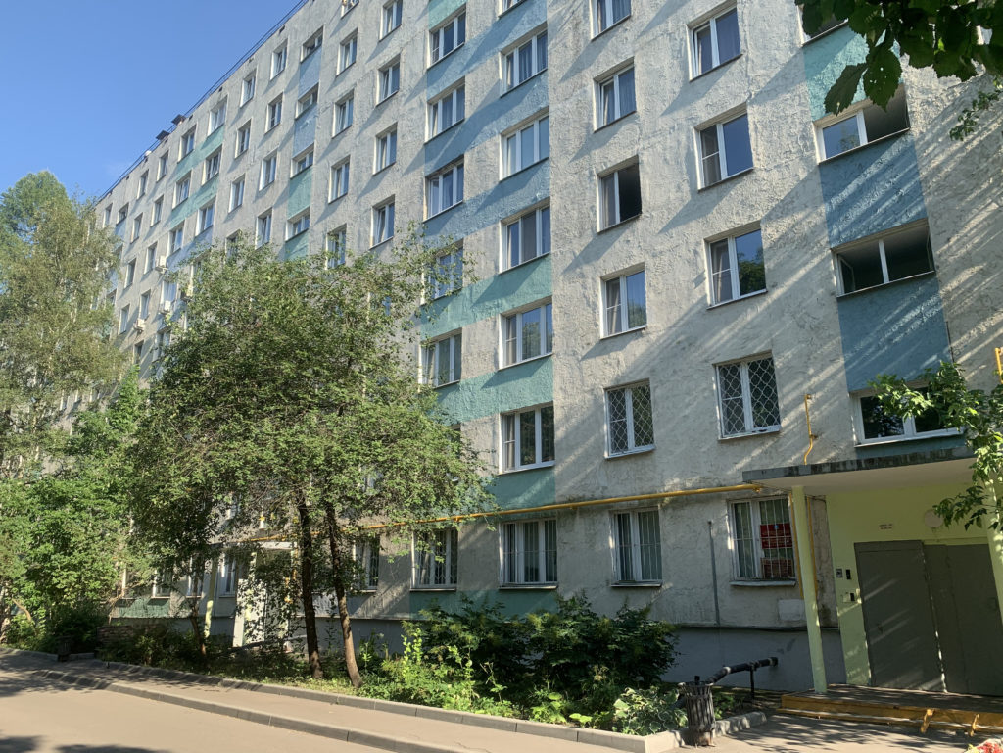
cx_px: 502
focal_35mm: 26
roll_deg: +0.7
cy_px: 376
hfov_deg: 67.3
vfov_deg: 53.1
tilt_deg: +17.1
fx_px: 753
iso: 25
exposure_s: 1/683
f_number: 1.8
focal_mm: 4.25
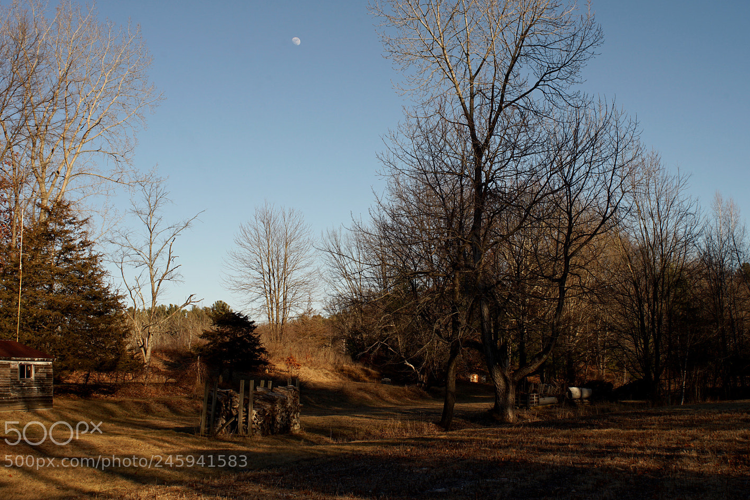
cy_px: 222
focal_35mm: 45
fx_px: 937
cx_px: 393
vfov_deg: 29.8
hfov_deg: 43.6
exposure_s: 1/160
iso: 160
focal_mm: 40
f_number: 11
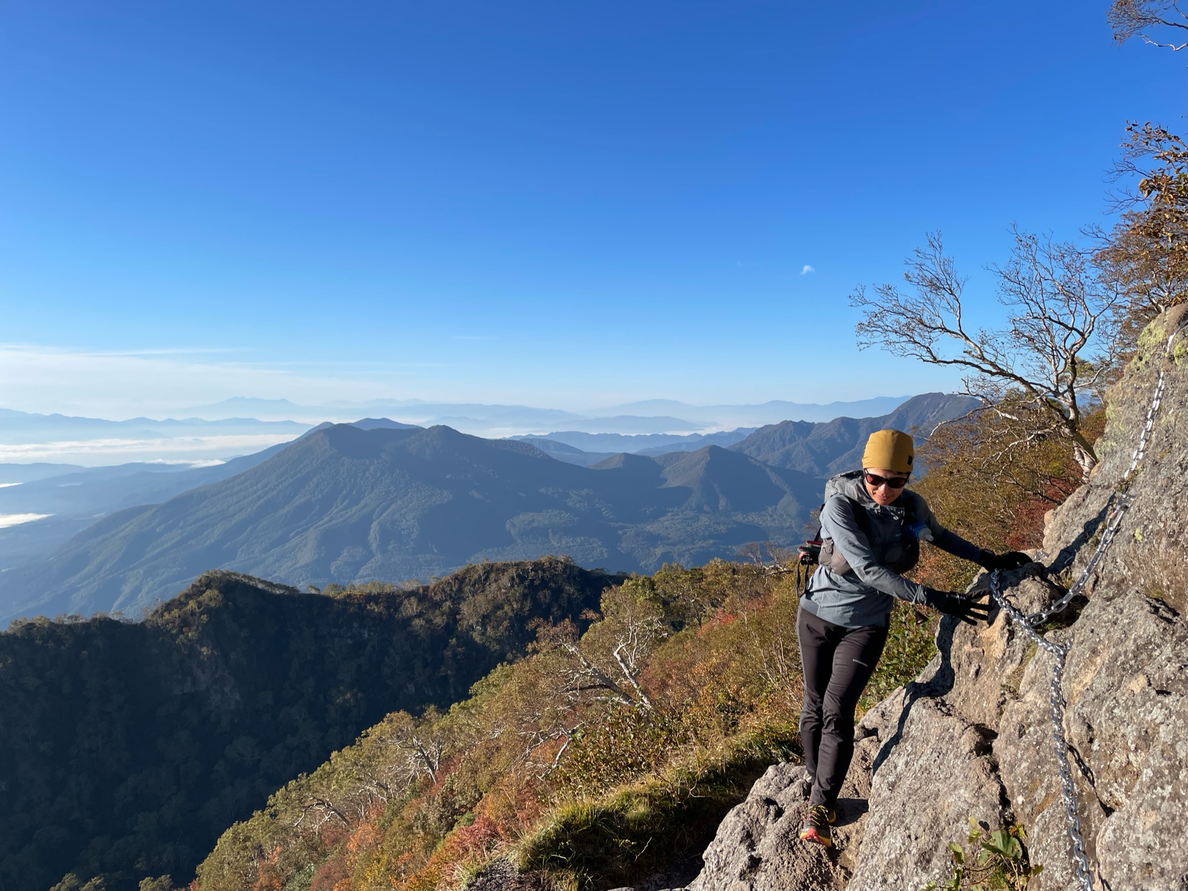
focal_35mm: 26
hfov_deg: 67.3
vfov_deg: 53.0
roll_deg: +0.1
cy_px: 446
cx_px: 594
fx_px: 892
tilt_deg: -3.1
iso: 32
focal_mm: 4.2
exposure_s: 1/2817
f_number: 1.6
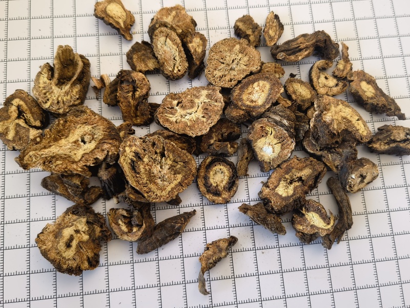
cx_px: 205
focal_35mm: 27
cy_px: 154
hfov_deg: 65.3
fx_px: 320
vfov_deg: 51.4
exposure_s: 1/299
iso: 400
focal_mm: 5.54
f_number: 1.8
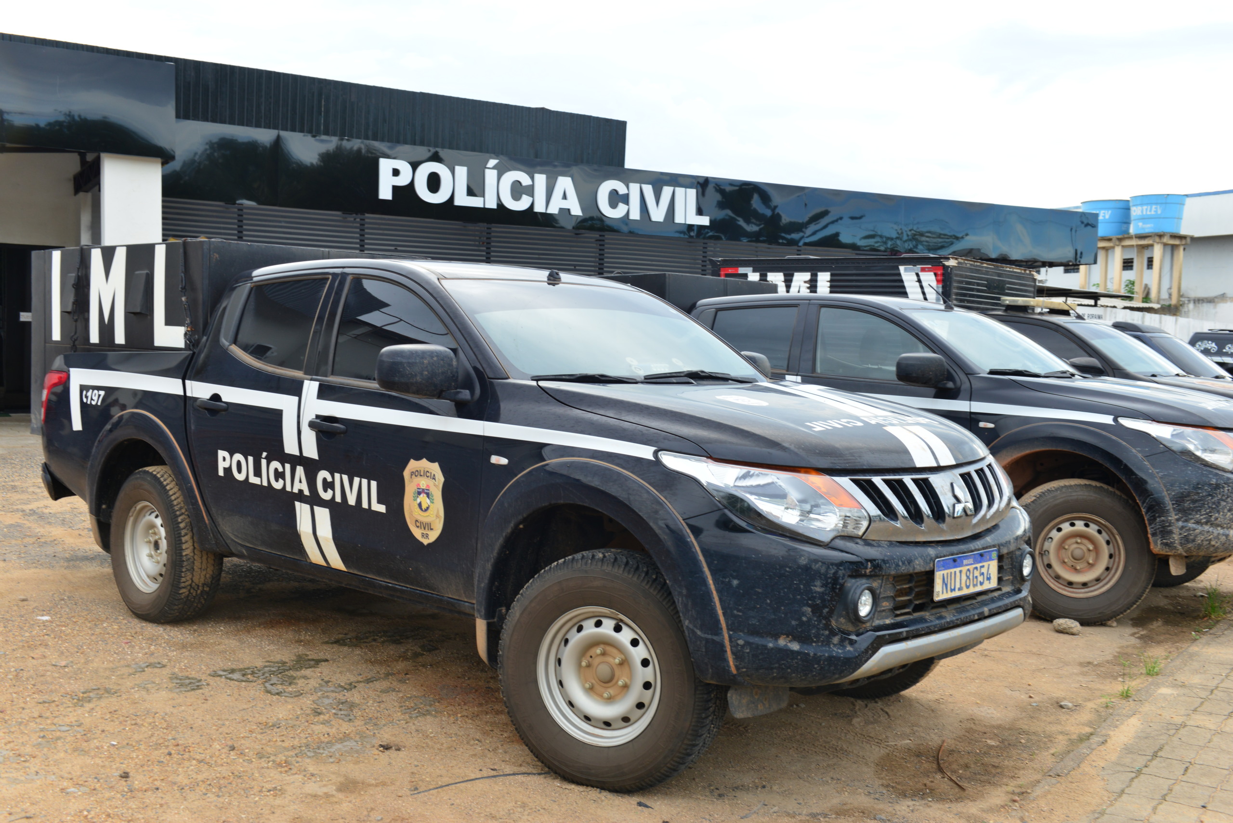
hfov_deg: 53.1
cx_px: 616
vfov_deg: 36.9
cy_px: 412
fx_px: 1233
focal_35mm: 36
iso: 250
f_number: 6.3
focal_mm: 36
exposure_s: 1/60
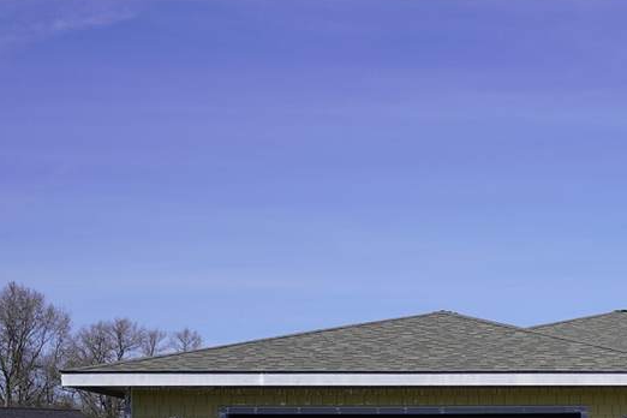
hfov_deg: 24.5
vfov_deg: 17.1
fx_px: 1324
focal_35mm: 76
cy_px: 504
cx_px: 727
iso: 100
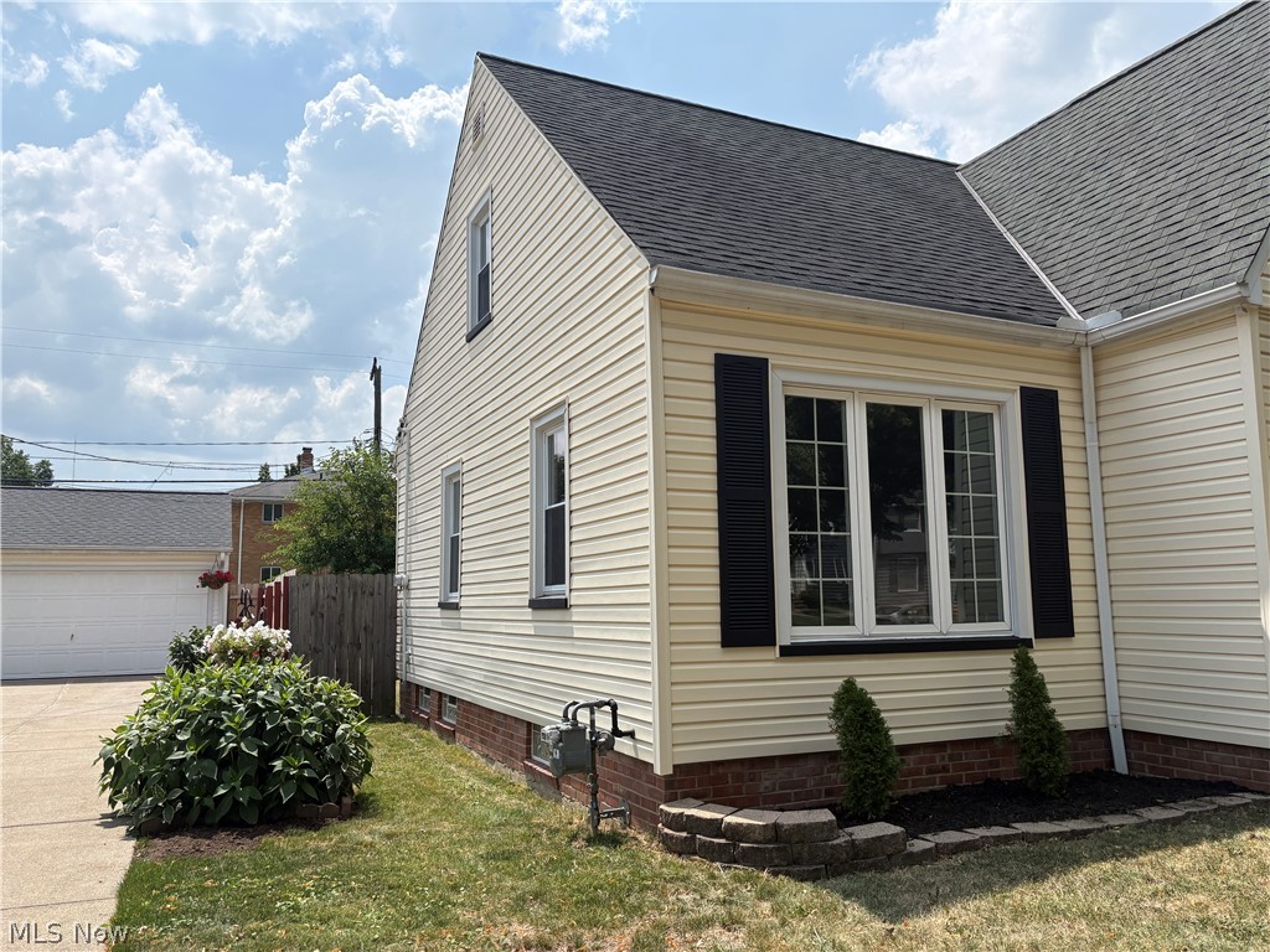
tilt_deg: +6.5
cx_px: 635
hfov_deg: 67.3
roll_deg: +1.3
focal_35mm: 26
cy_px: 476
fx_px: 954
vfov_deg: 53.1
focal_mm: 5.96
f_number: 1.6
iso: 50
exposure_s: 1/5348
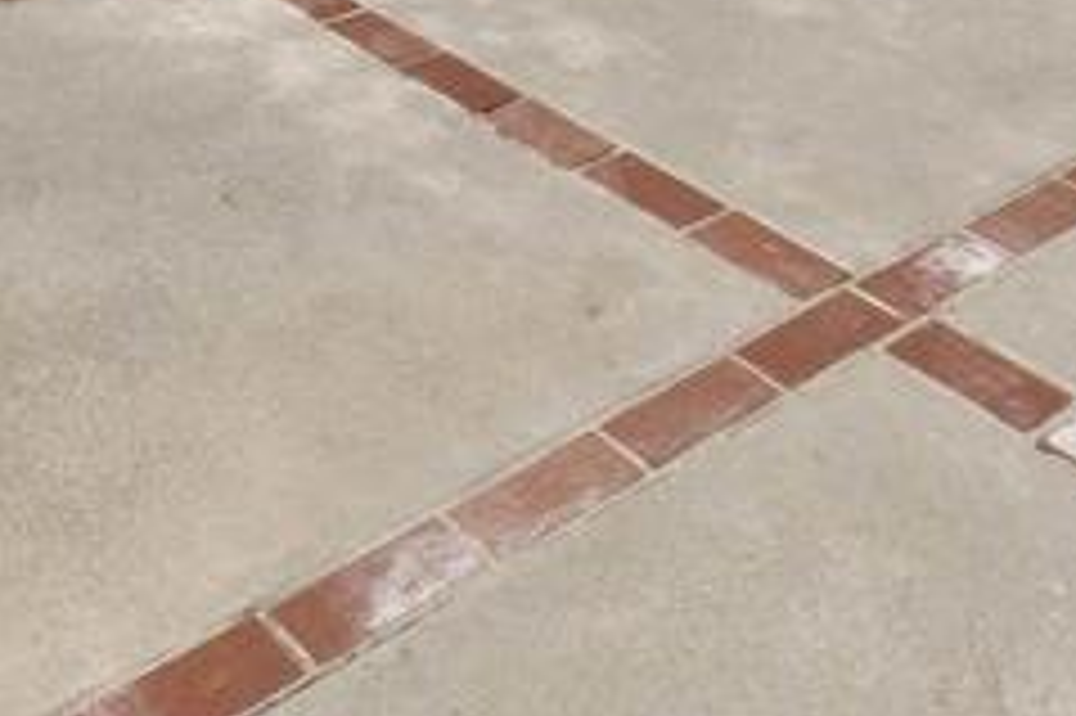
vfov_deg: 16.4
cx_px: 567
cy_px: -770
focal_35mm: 60
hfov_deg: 33.4
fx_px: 1792
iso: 320
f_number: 7.1
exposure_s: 1/250
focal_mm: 14
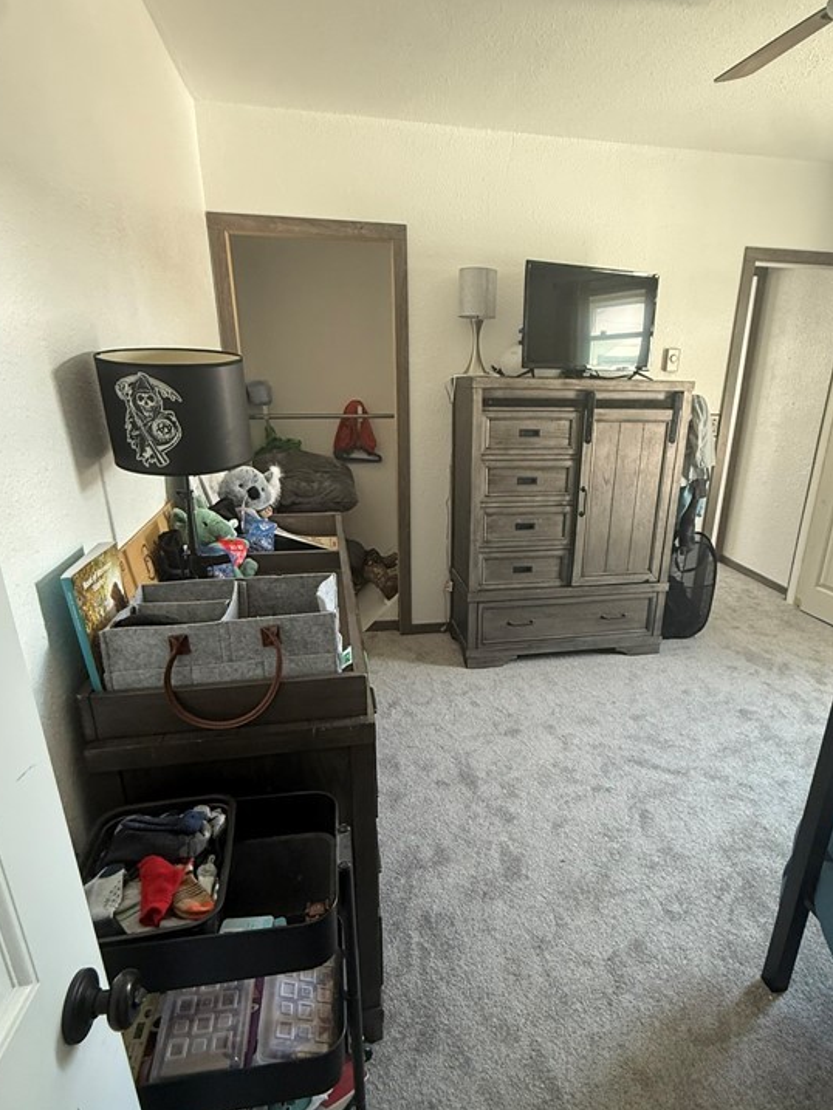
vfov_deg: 81.5
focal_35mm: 20
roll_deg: -1.7
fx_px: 642
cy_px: 605
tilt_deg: -21.0
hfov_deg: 65.7
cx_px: 474
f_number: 2.2
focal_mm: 2.22
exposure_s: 1/64
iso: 320
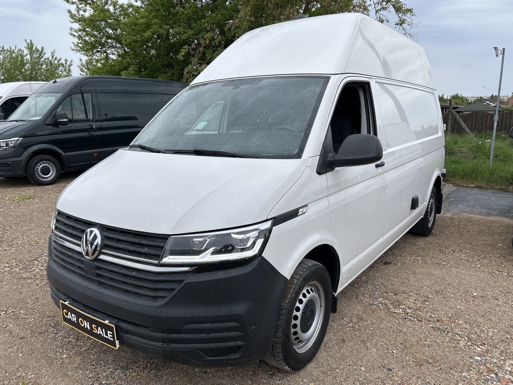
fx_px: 385
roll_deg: +0.9
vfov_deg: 53.1
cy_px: 192
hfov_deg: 67.3
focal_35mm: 26
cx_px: 256
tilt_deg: -12.3
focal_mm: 5.7
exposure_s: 1/1431
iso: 50
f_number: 1.5
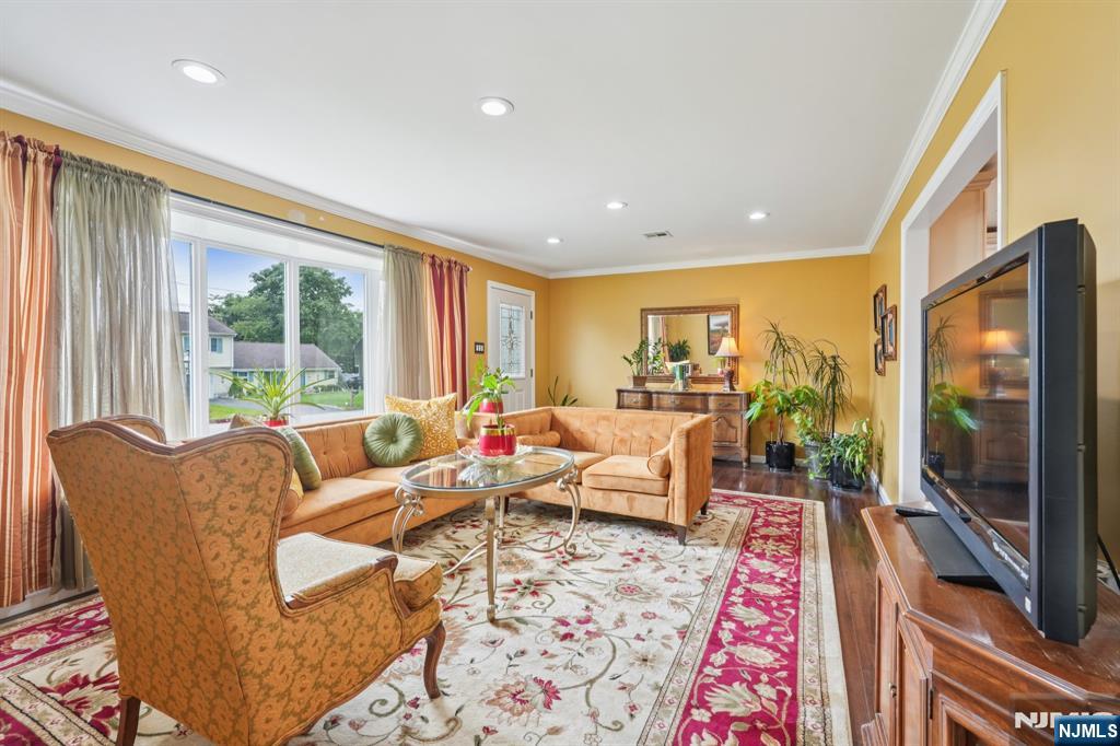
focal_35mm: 16
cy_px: 373
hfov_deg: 96.8
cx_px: 560
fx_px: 498
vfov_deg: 73.7
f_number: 9
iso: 400
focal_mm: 16
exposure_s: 1/30
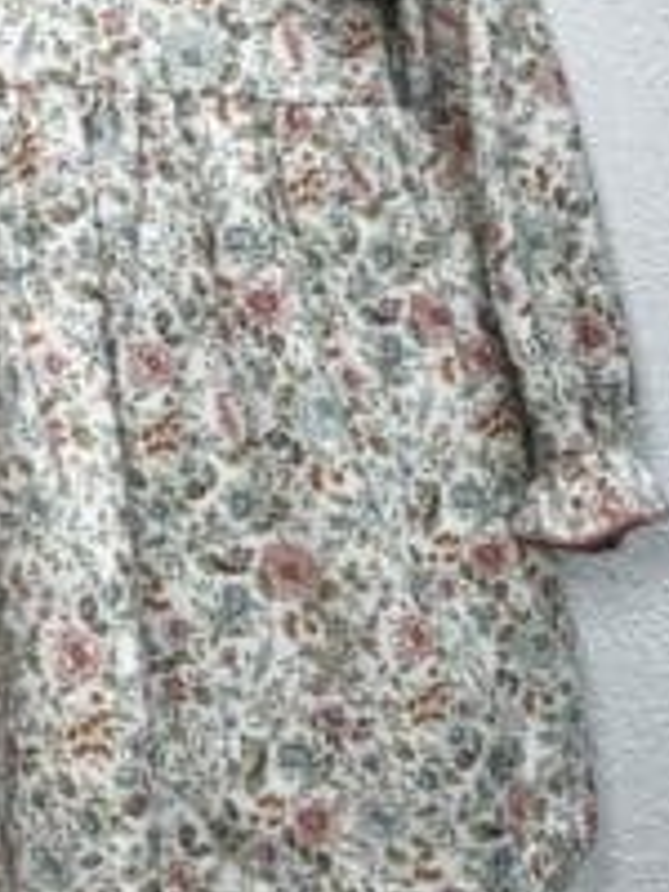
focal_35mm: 52
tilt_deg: -10.3
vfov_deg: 35.7
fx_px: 1340
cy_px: 187
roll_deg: -0.2
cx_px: 54
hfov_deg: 27.0
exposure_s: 1/122
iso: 40
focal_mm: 5.1
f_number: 1.6
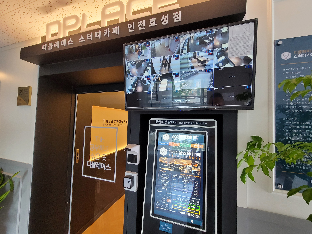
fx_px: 117
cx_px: 156
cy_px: 117
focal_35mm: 13
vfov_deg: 89.9
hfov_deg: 106.2
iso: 250
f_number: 2.2
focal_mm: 2.2
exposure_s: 1/59
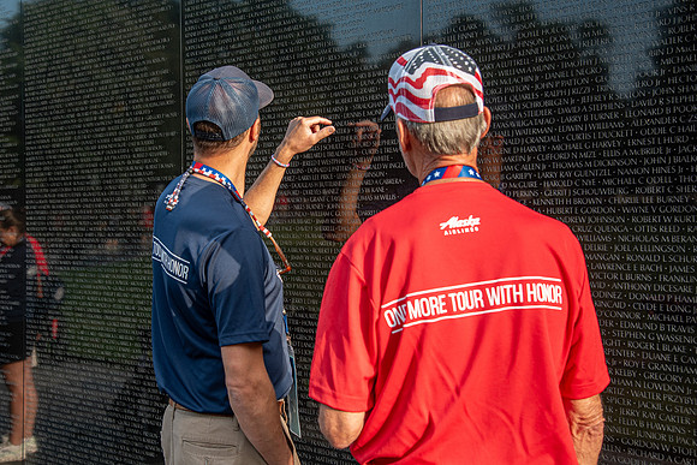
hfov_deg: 34.1
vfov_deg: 23.2
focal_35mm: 58
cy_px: 188
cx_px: 263
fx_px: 1129
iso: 100
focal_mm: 46
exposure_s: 1/160
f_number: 5
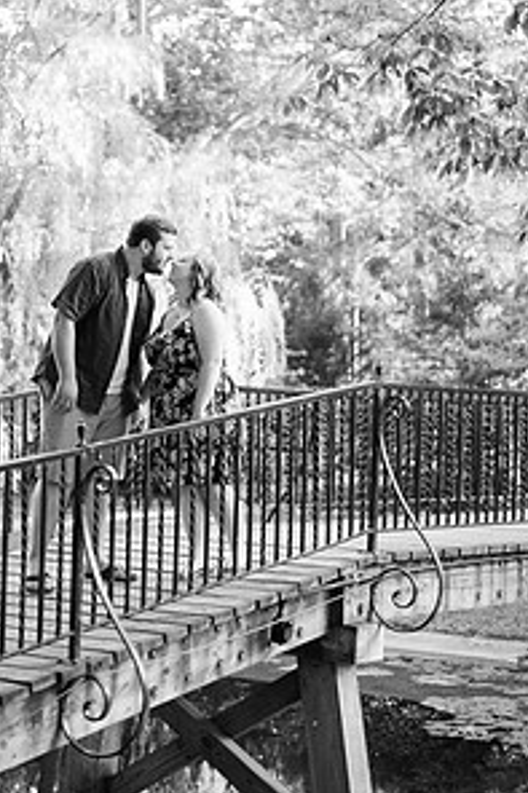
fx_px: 1674
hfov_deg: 17.8
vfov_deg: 26.4
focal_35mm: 76
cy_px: 209
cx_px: 135
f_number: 1.8
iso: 640
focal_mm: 50
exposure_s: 1/500
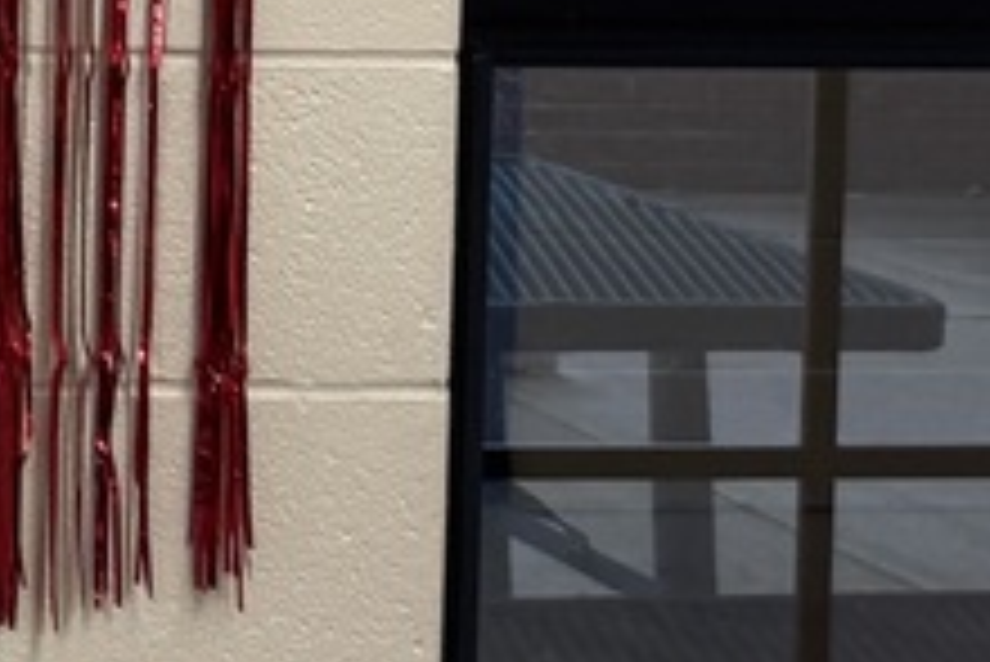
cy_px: -486
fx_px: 3192
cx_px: -1202
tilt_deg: -0.6
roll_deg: -1.9
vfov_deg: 11.1
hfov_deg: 13.8
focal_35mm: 116
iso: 125
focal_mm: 6.76
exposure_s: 1/60
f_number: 1.78
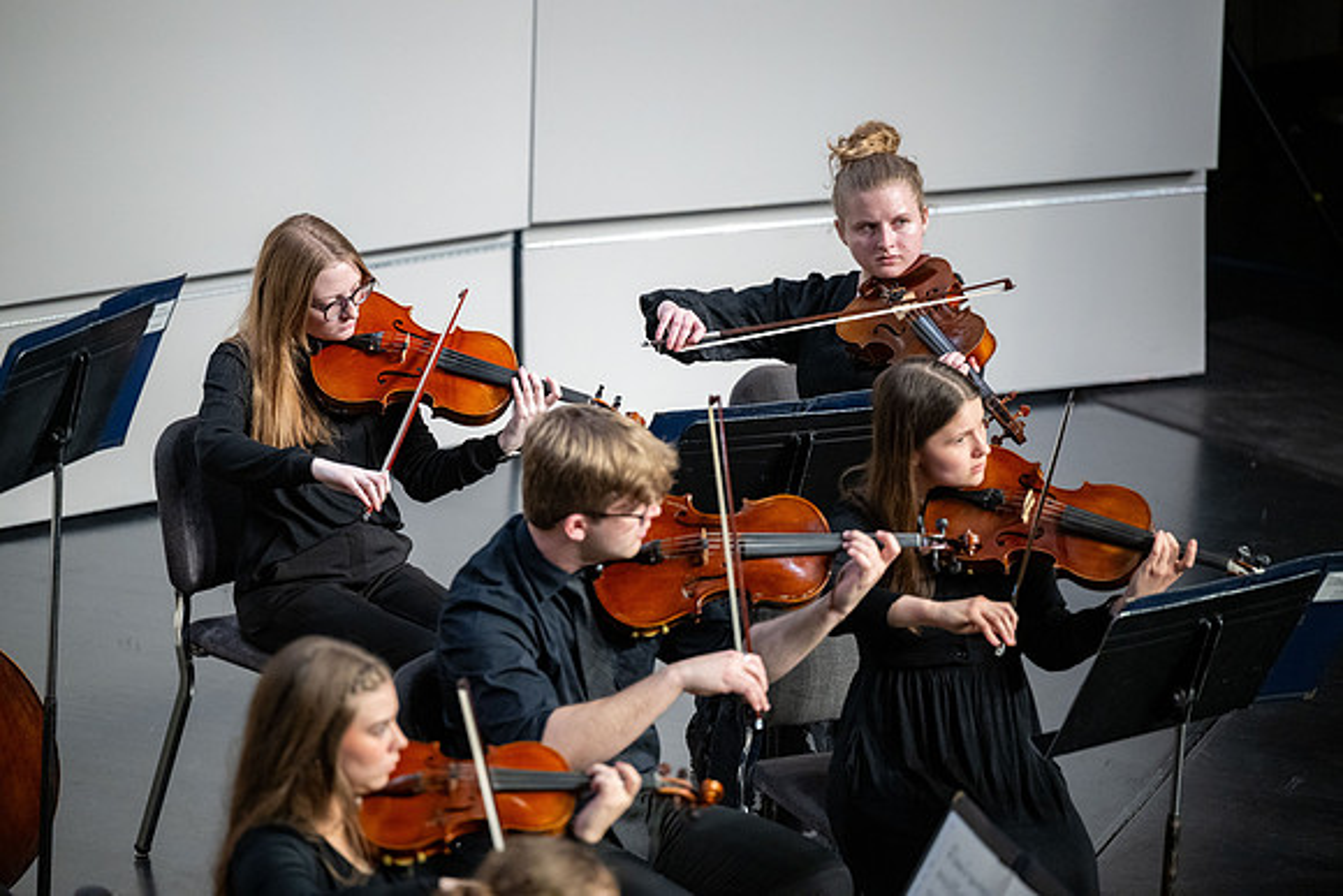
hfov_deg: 10.3
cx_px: 672
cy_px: 448
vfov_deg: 6.9
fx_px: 7463
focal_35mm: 200
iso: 2000
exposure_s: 1/400
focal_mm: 200
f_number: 2.8
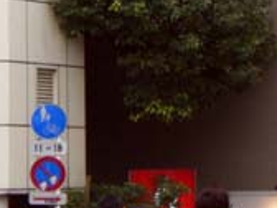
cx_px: 49
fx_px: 2065
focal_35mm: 258
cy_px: -92
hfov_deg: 7.7
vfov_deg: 5.7
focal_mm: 12.8
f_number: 4.1
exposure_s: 1/160
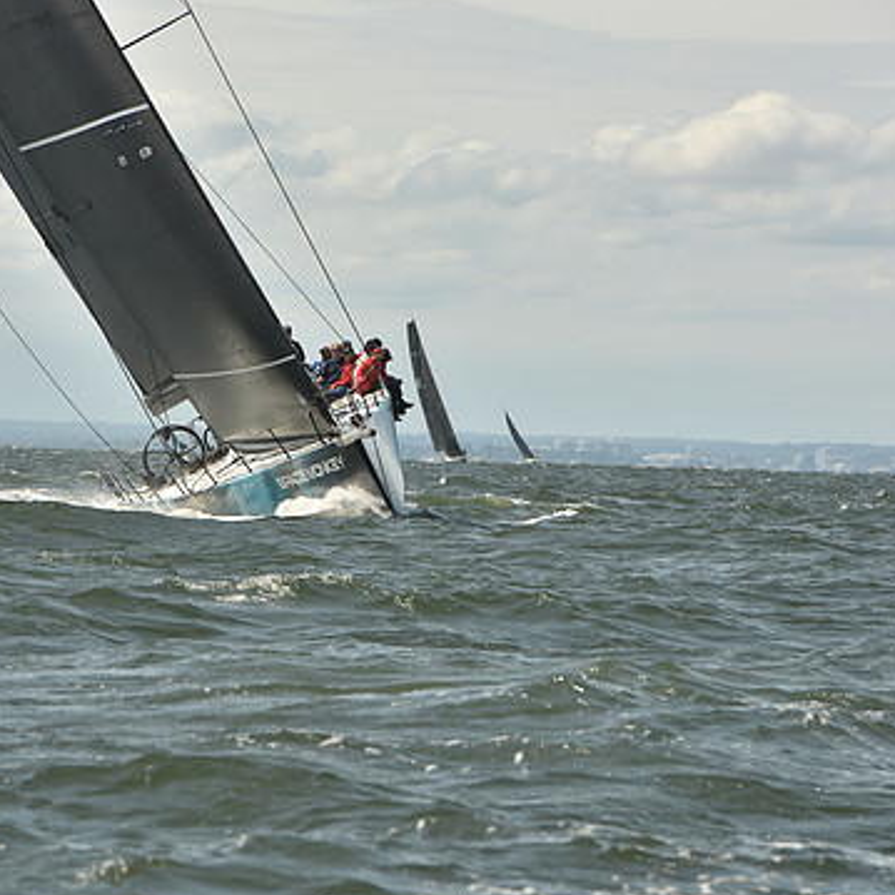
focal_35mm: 275
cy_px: 472
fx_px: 8044
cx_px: 357
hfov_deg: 6.4
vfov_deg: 6.4
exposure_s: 1/800
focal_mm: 200
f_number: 9
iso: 250
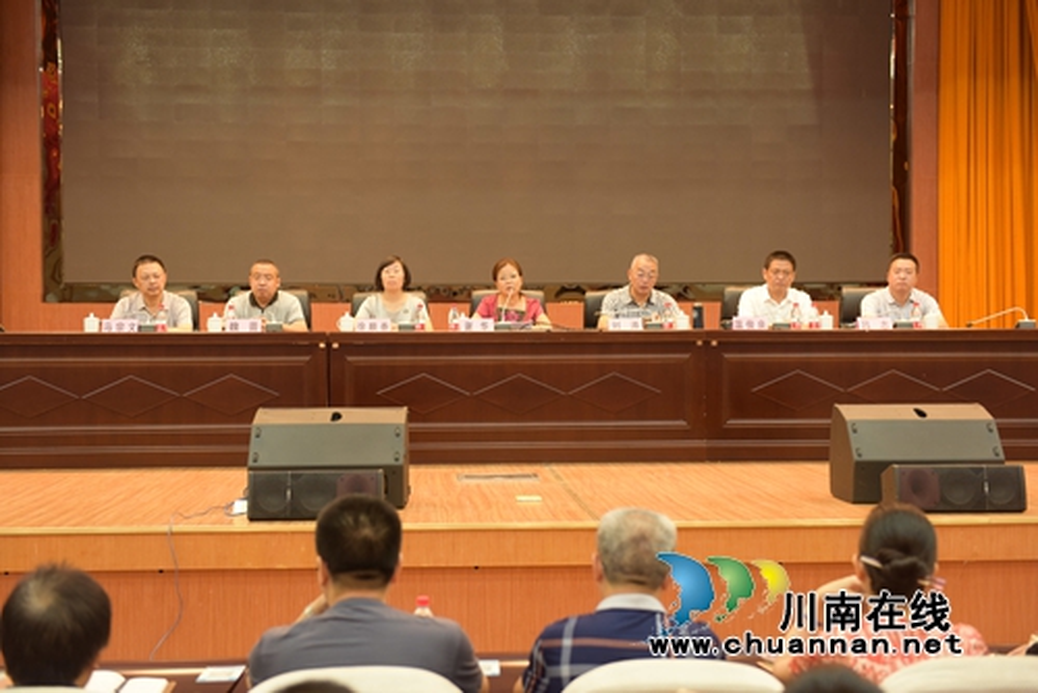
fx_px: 1587
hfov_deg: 36.2
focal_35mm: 55
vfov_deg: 24.7
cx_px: 519
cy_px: 346
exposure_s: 1/40
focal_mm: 55
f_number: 3.2
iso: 1000
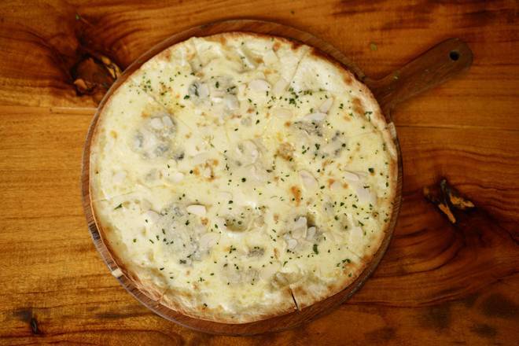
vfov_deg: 27.0
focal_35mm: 50
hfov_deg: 39.6
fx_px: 721
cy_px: 173
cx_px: 260
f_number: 2.2
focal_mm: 50
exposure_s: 1/60
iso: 80
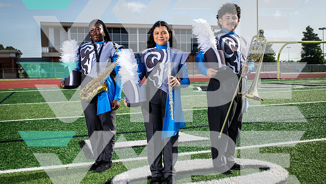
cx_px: 163
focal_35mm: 40
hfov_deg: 50.5
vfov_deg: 29.7
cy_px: 93
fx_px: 346
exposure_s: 1/400
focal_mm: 38
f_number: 7.1
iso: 125
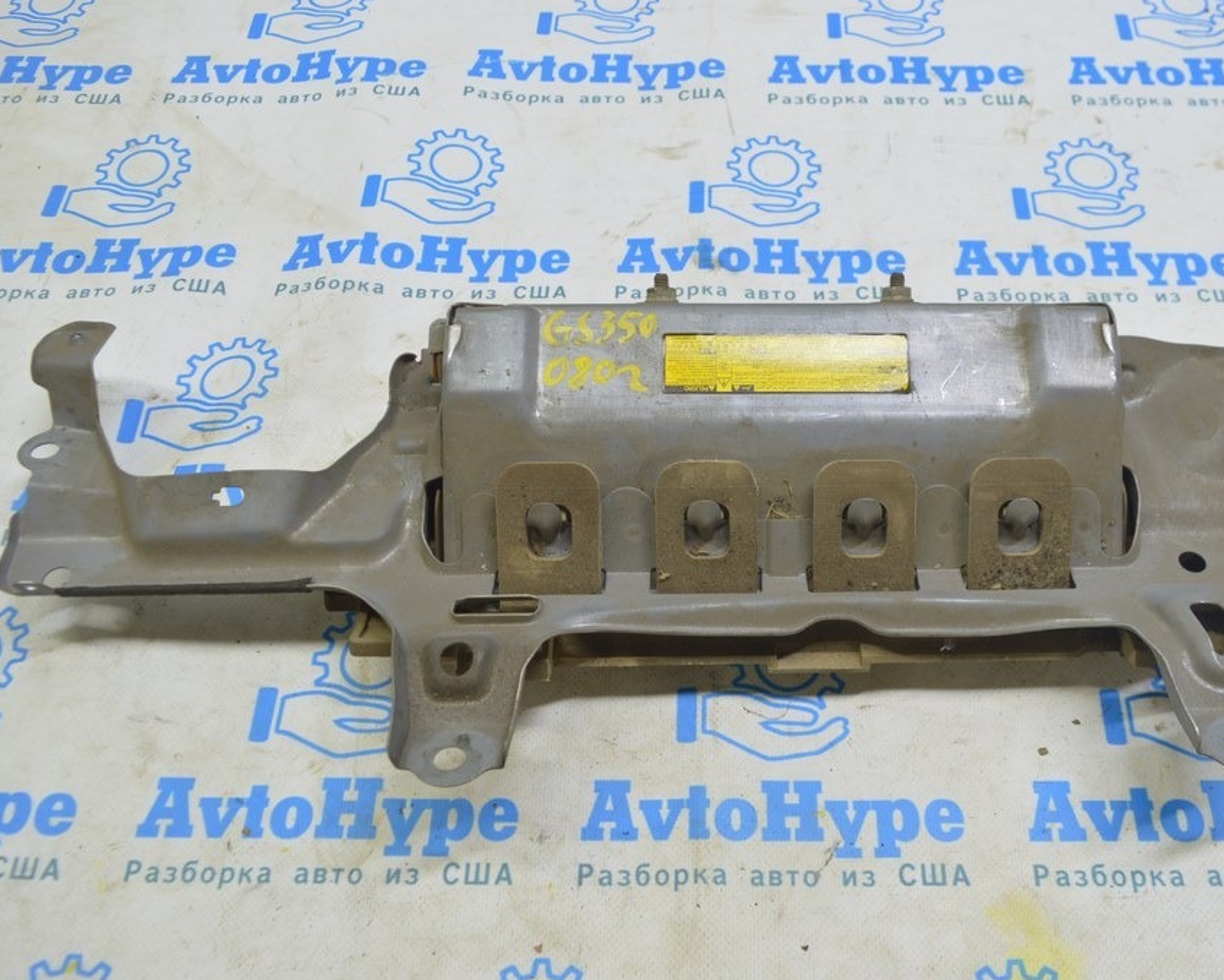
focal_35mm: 34
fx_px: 1232
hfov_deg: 52.7
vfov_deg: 43.4
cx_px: 691
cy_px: 491
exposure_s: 1/20
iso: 400
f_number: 5.6
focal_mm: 20
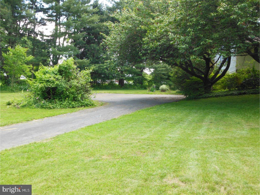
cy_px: 98
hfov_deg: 49.0
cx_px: 130
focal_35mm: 38
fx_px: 285
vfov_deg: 37.7
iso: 125
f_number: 3.6
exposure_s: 1/100
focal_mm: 6.8
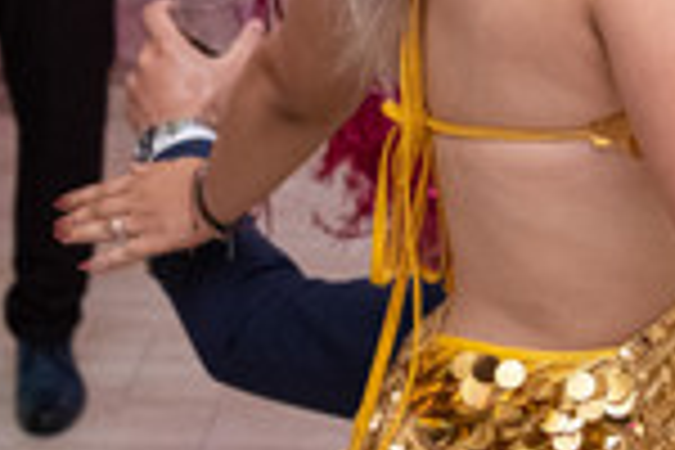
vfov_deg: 9.1
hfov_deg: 13.8
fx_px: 2794
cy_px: -88
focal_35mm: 149
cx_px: 360
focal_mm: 23
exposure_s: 1/125
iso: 1600
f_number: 2.2
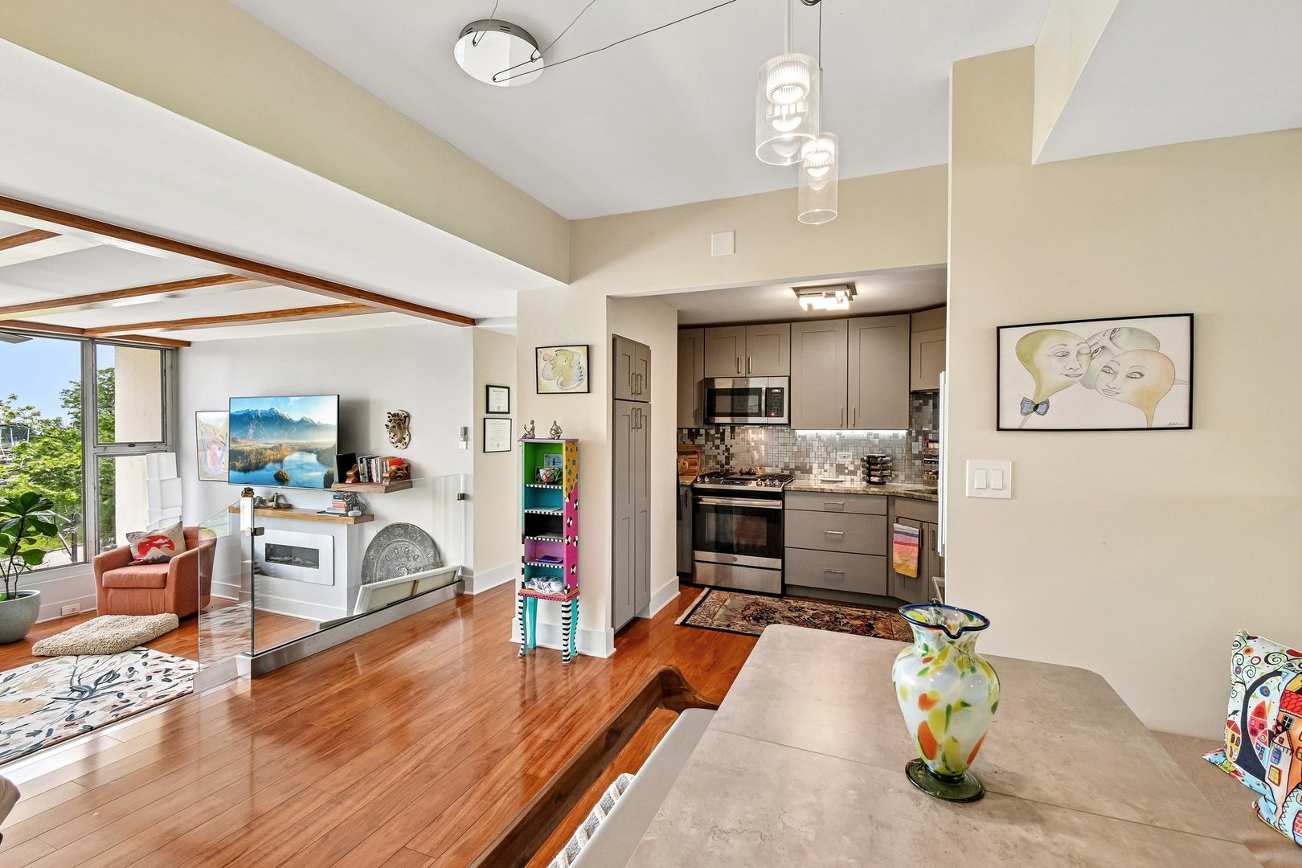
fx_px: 542
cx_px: 651
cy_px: 434
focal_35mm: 15
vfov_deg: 77.3
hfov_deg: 100.4
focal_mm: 10
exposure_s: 1/15
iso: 180
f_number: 8
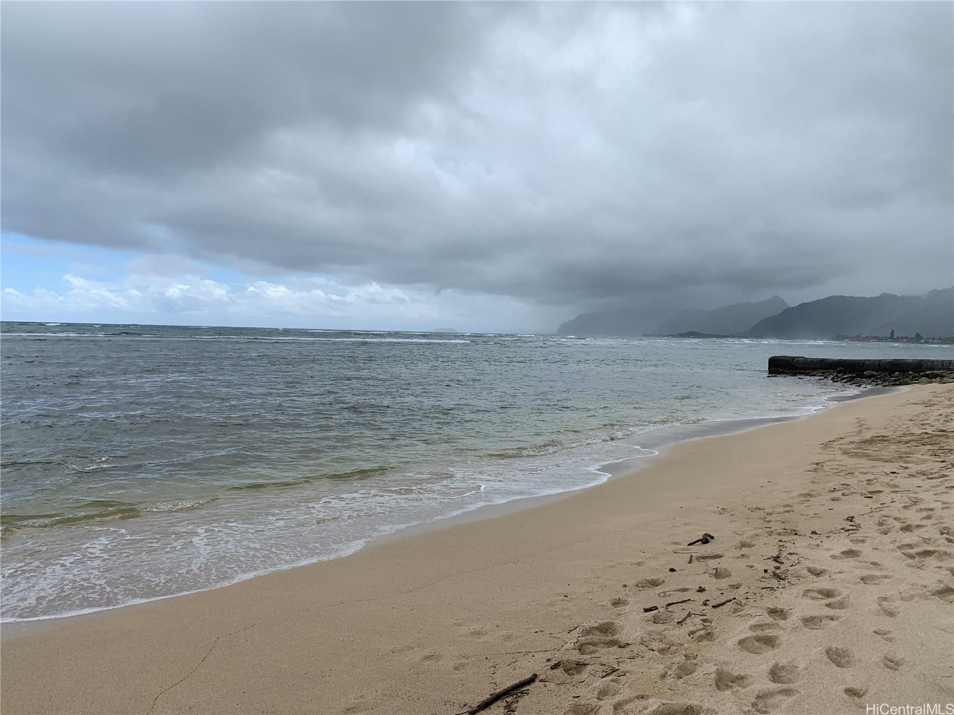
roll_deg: -1.5
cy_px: 358
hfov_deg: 67.3
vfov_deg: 53.1
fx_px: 717
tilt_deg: -1.9
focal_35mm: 26
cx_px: 477
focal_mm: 4.25
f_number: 1.8
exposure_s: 1/3937
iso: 25
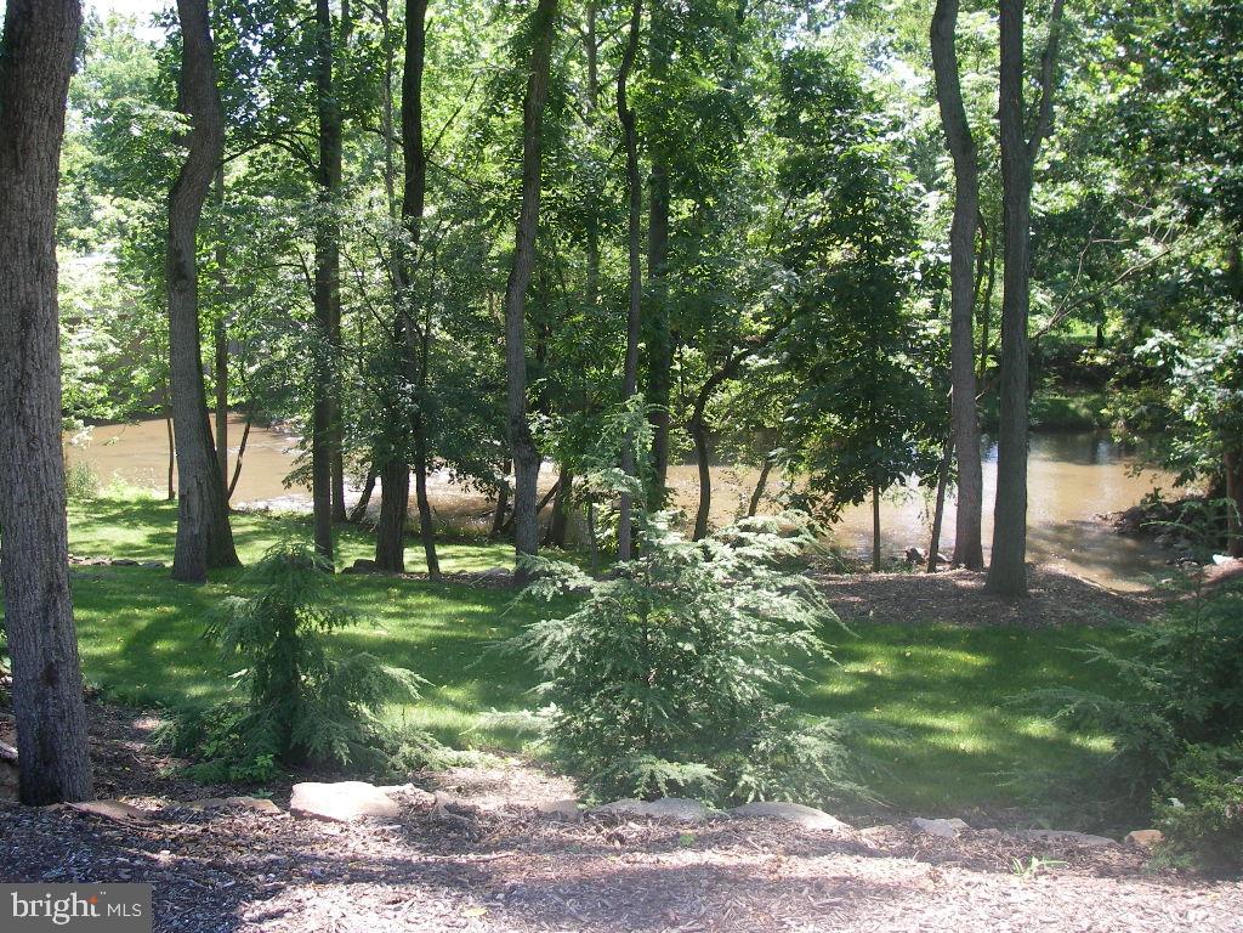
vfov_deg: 37.7
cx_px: 622
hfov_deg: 49.0
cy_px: 466
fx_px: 1365
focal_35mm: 38
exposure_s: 1/125
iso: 80
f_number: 3.3
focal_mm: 6.3
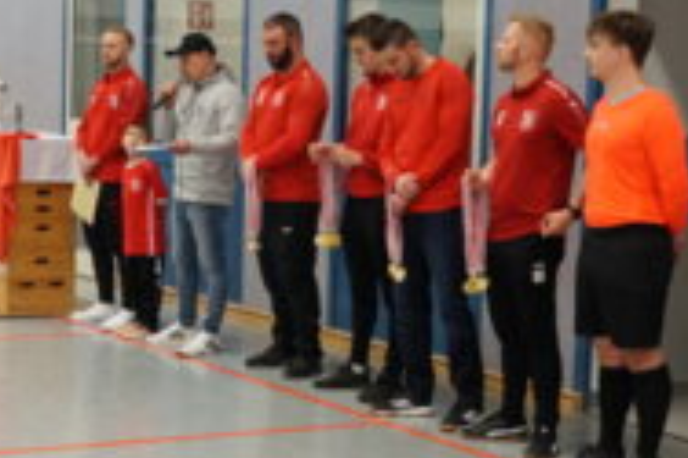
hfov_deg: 21.2
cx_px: 263
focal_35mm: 96
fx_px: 1833
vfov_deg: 14.2
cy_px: 245
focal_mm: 30
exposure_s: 1/60
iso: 2000
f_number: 7.1
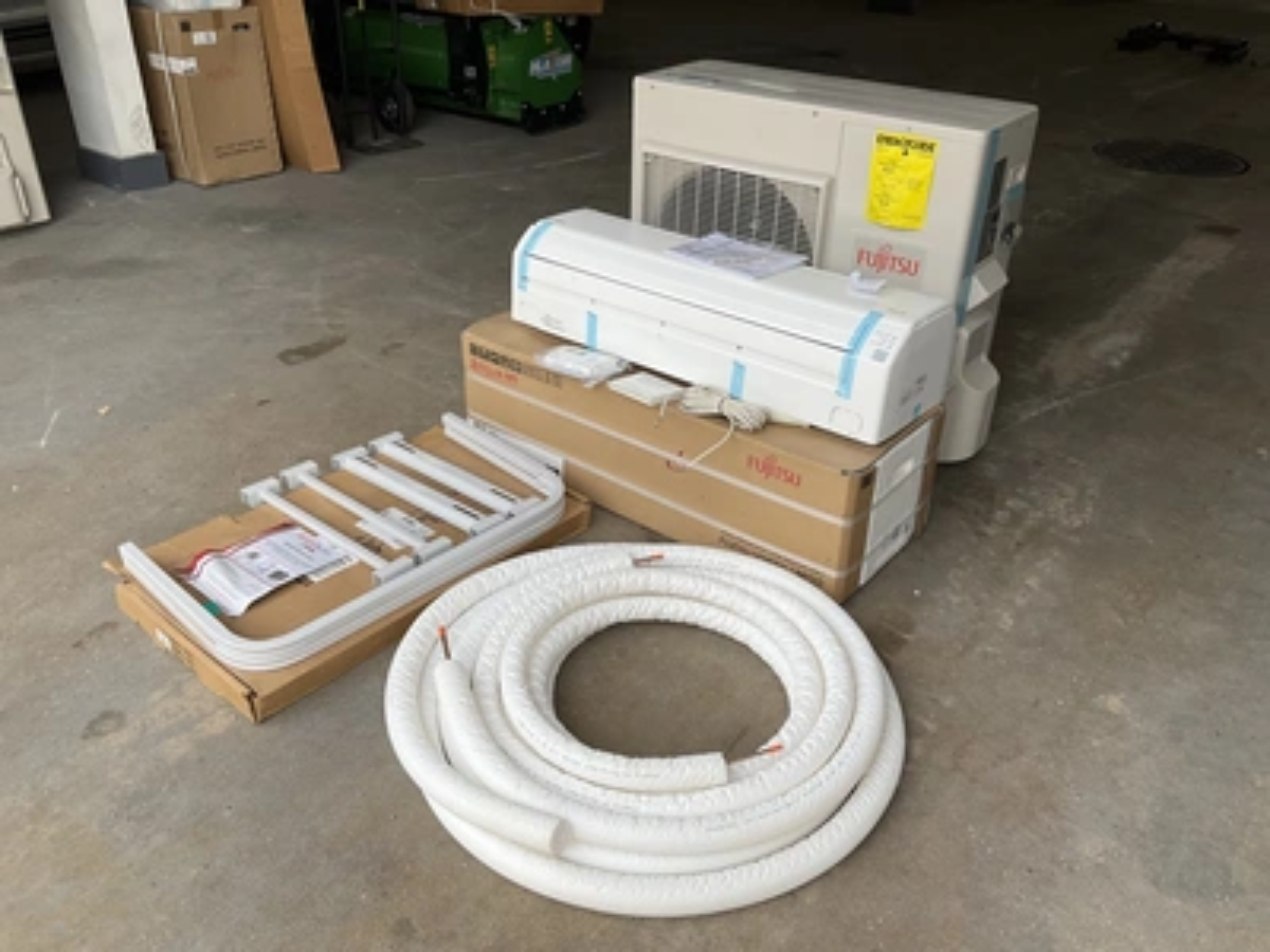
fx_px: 1064
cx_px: 635
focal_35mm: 29
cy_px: 476
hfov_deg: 61.7
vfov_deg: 48.2
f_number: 1.8
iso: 25
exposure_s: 1/422
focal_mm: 3
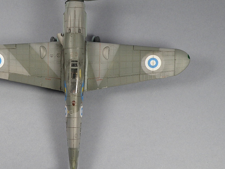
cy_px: 89
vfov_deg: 17.6
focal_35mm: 84
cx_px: 72
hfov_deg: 23.2
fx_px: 546
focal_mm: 9.77
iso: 64
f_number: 4.5
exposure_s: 1/100
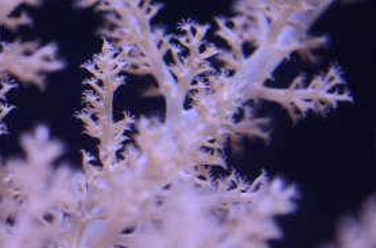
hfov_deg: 7.4
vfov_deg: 4.9
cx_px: 105
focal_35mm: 280
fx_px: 2916
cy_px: 78
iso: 1250
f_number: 3.8
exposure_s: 1/125
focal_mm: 85
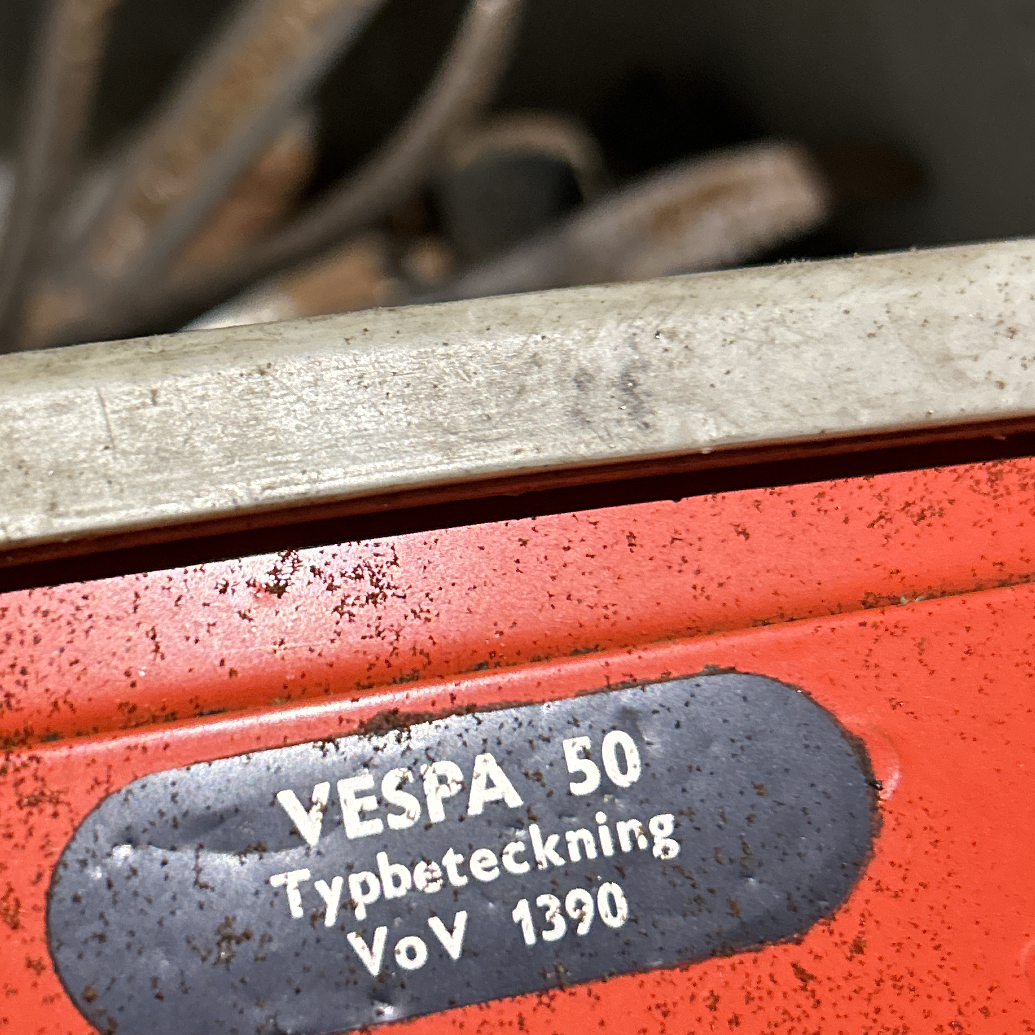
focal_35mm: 58
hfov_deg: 29.5
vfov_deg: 29.5
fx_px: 1962
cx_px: 410
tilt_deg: -59.1
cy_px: 396
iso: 500
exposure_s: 1/50
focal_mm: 5.7
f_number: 1.5
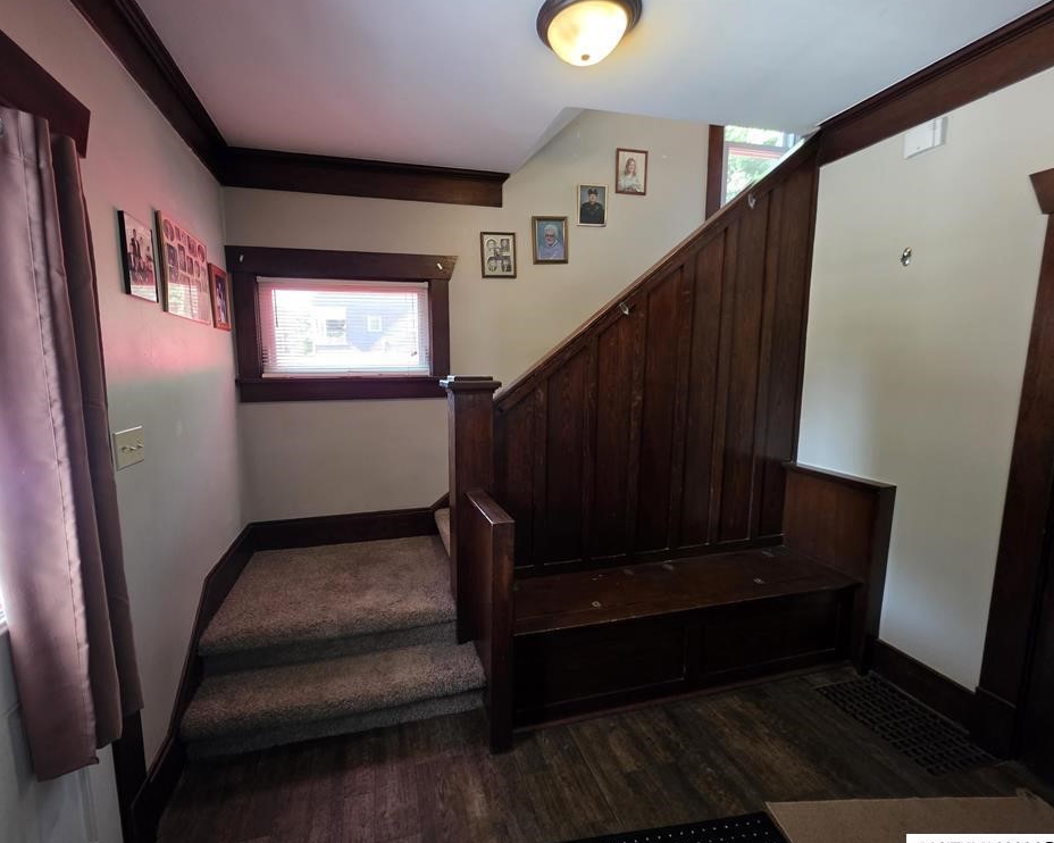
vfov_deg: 88.0
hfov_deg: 100.5
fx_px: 437
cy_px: 428
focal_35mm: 14
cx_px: 490
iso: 500
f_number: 1.9
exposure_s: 1/60
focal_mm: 2.2
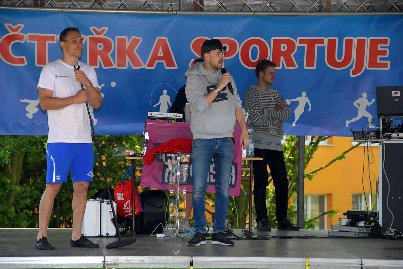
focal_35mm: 135
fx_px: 1511
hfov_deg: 15.2
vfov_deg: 10.2
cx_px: 202
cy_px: 134
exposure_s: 1/250
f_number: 5.6
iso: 250
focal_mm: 90
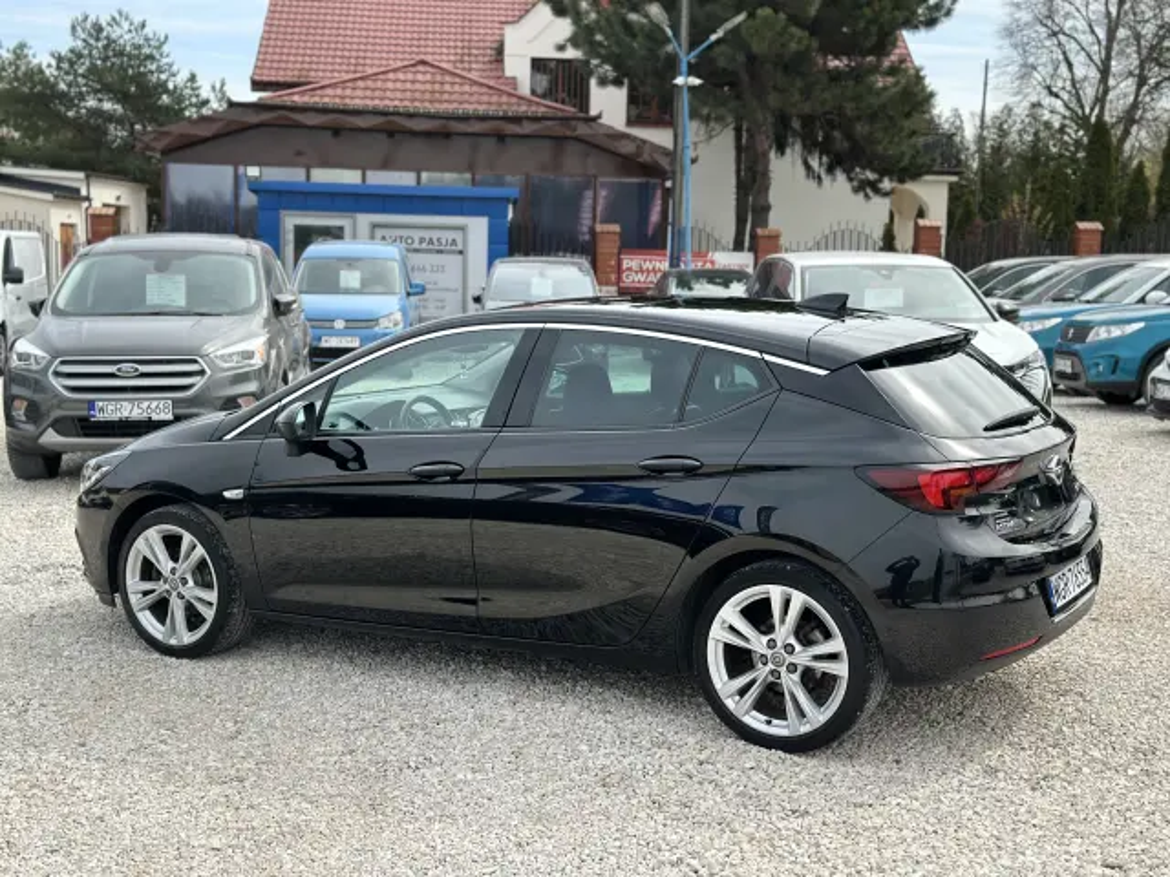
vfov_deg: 30.3
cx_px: 585
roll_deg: -1.3
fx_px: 1622
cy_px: 438
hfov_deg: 39.7
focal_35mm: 48
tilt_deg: -5.4
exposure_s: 1/2667
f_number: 1.78
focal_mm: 6.86
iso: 80
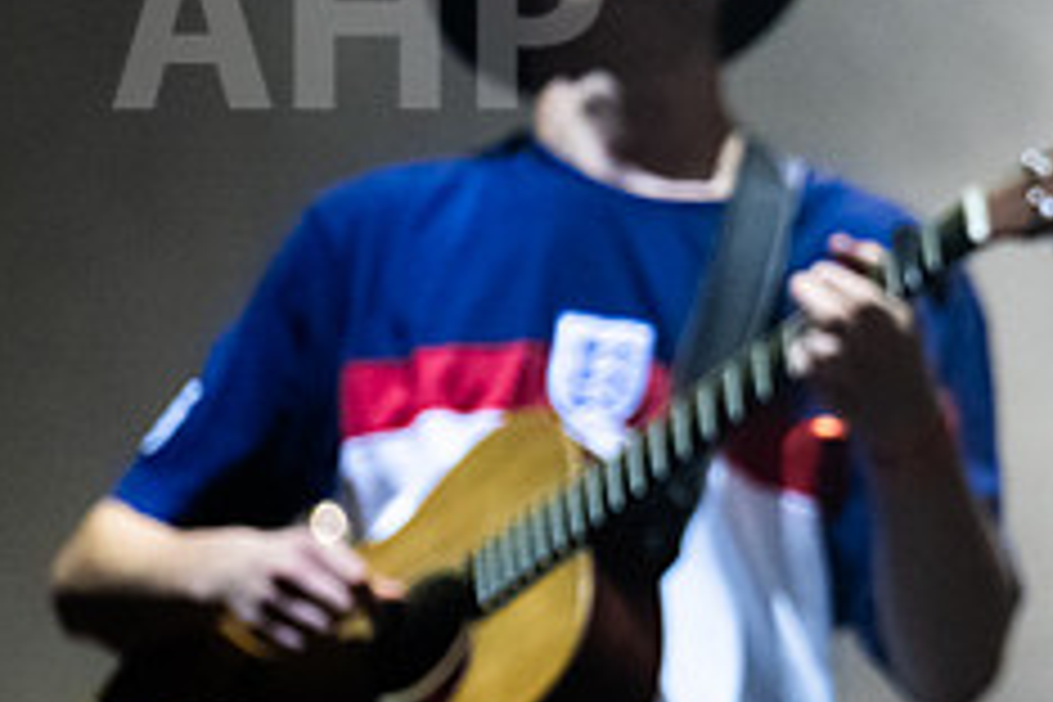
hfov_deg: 4.0
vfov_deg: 2.6
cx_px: 1481
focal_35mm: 519
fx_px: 15180
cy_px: 544
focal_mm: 160
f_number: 2.8
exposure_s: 1/800
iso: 4000
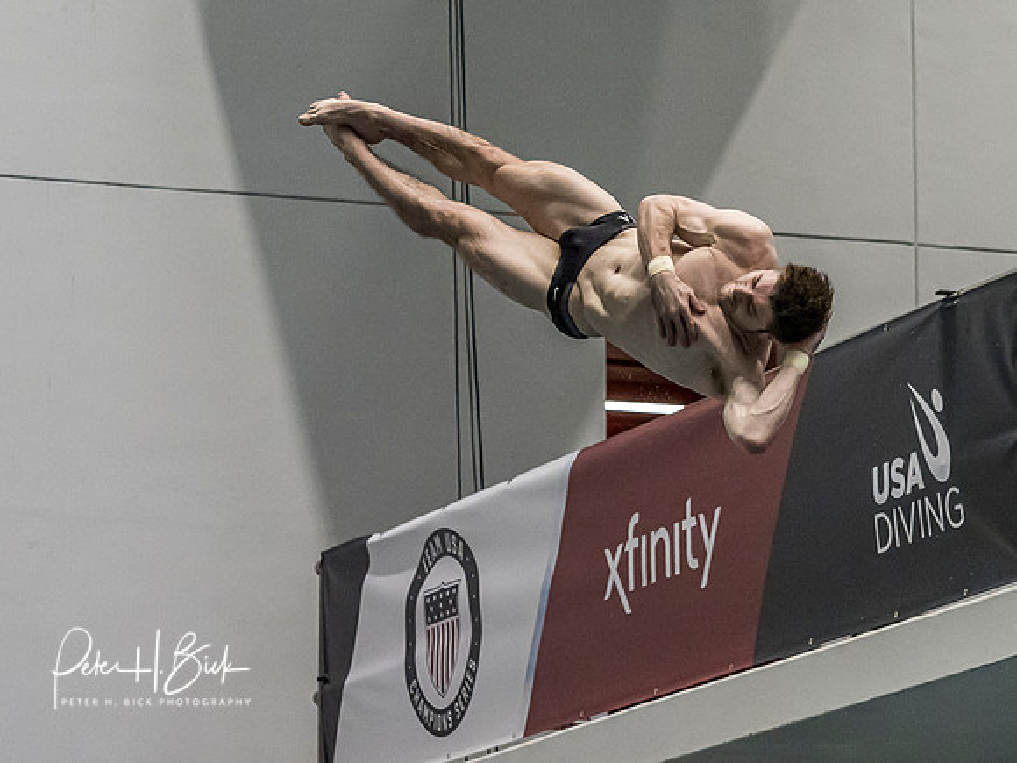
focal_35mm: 237
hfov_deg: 8.4
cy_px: 275
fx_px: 6963
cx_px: 573
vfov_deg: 6.3
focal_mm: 75
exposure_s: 1/1600
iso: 4000
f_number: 2.8
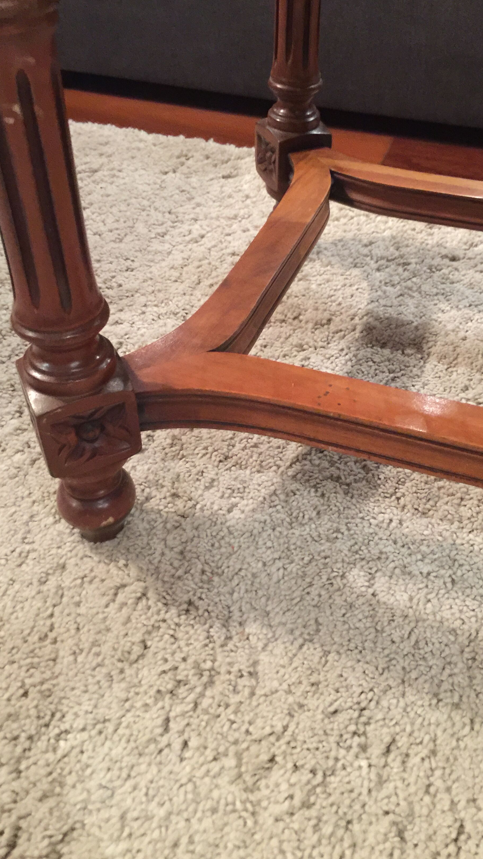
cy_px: 431
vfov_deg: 61.0
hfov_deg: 36.6
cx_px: 287
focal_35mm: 32
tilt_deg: -43.1
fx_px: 729
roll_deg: -0.7
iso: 200
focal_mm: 4.15
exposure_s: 1/8
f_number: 2.2
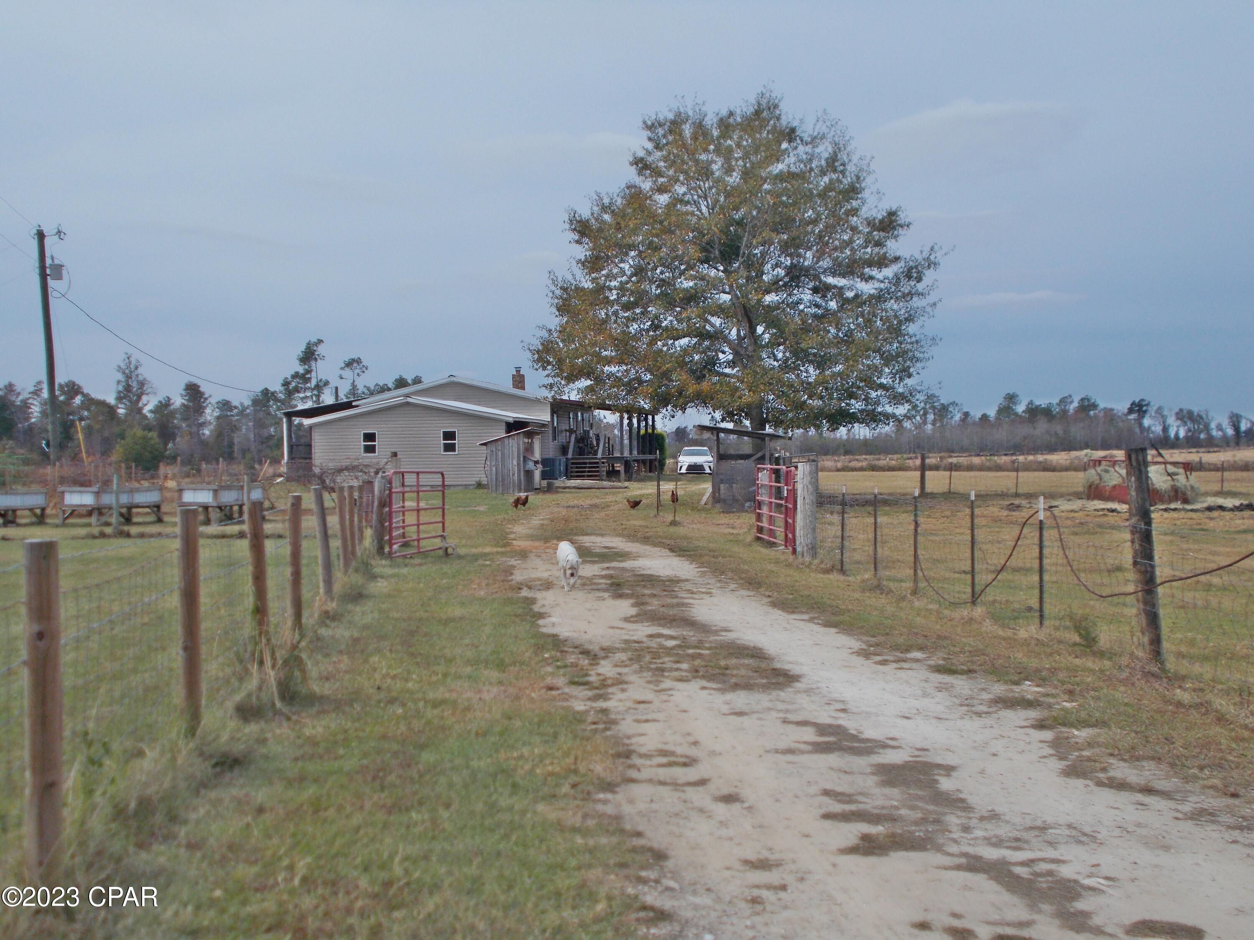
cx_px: 627
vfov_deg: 32.9
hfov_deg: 42.9
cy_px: 470
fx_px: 1594
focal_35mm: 44
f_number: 10.6
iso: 80
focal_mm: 7.9
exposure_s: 1/160
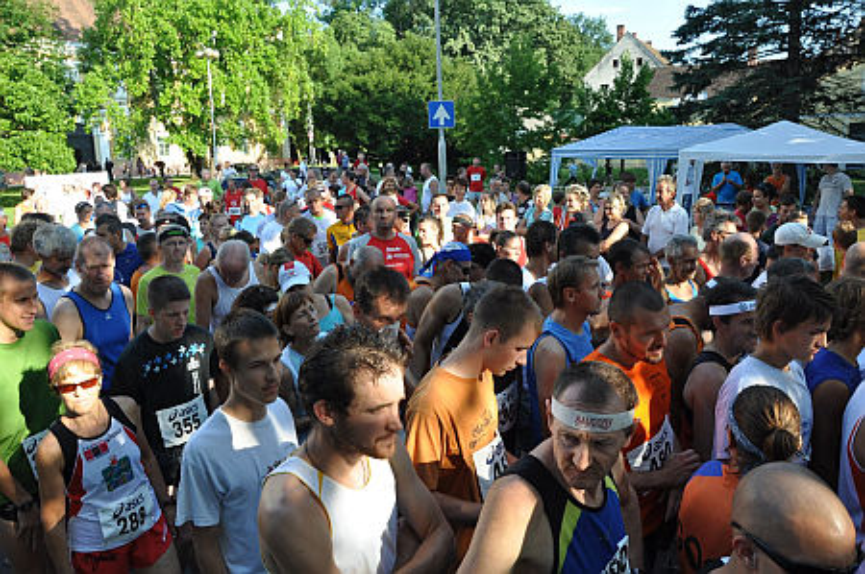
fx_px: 648
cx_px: 432
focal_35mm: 27
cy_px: 287
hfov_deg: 67.4
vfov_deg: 47.8
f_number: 9
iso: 200
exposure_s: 1/80
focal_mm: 18
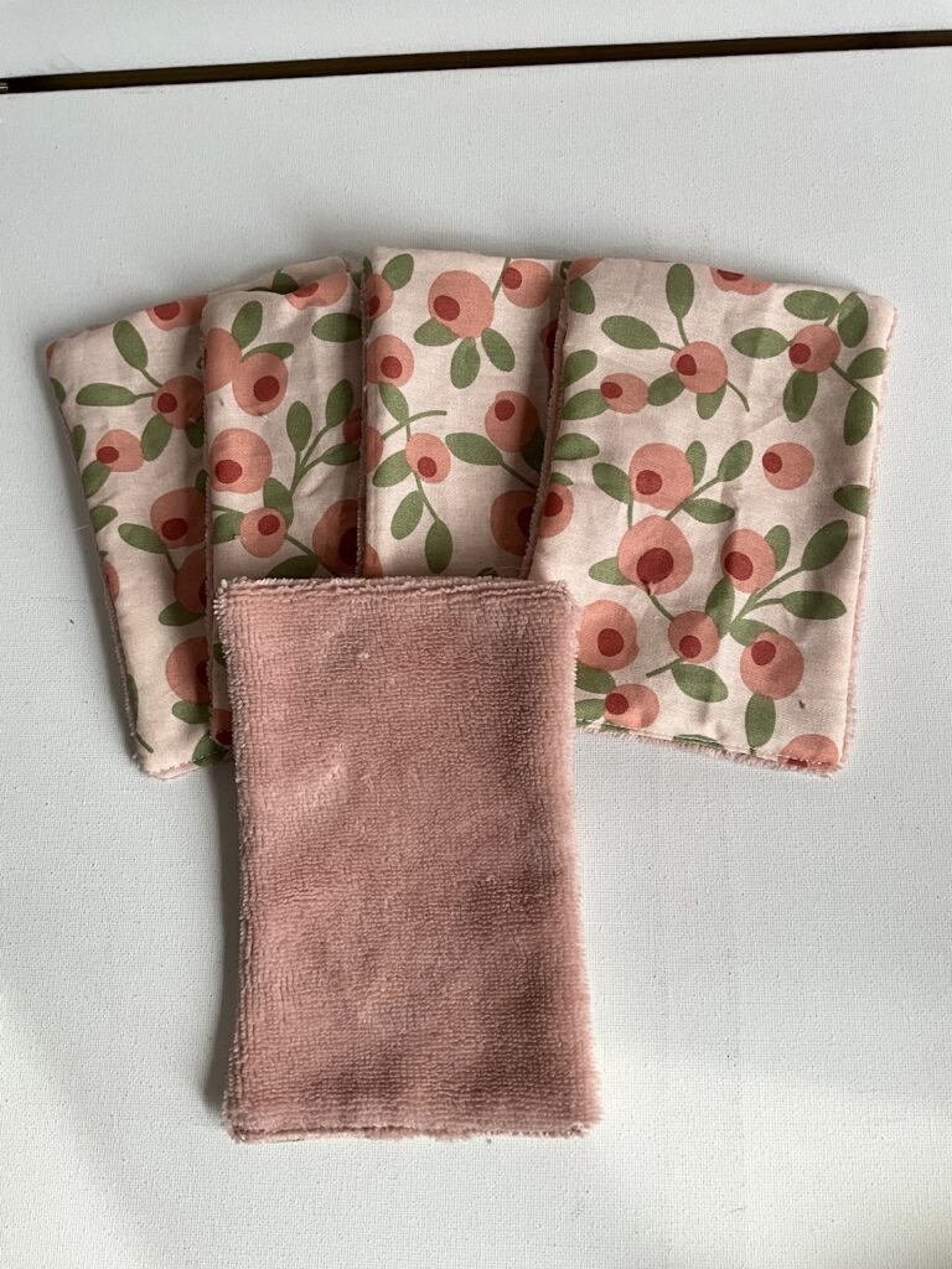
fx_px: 1063
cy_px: 634
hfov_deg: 48.2
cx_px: 476
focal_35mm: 29
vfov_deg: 61.7
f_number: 1.8
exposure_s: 1/126
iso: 16
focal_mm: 3
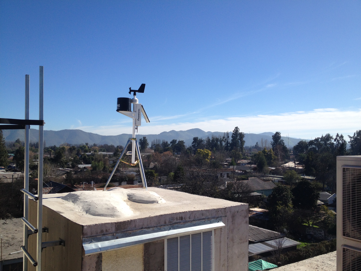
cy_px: 136
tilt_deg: +0.4
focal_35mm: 35
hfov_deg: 52.6
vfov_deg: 40.7
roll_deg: -0.5
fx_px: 365
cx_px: 180
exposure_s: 1/2208
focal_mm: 4.28
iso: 50
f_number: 2.4
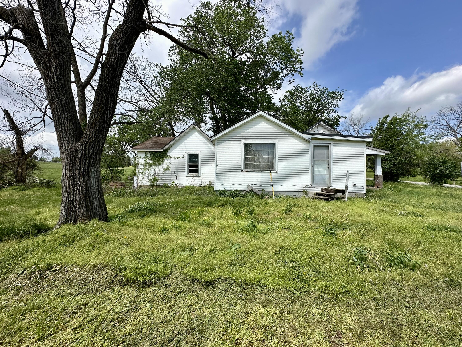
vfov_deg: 85.7
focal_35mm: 14
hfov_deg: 102.1
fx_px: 187
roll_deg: -0.9
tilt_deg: +2.2
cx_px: 231
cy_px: 174
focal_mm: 2.22
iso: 50
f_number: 2.2
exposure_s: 1/2304
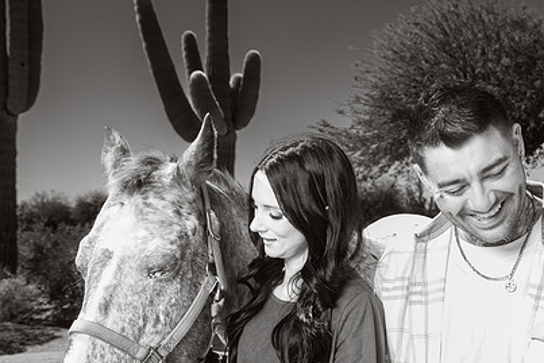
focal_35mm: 54
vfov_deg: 25.0
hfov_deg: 36.7
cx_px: 326
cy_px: 230
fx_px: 816
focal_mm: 35
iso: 50
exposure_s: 1/250
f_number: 5.6
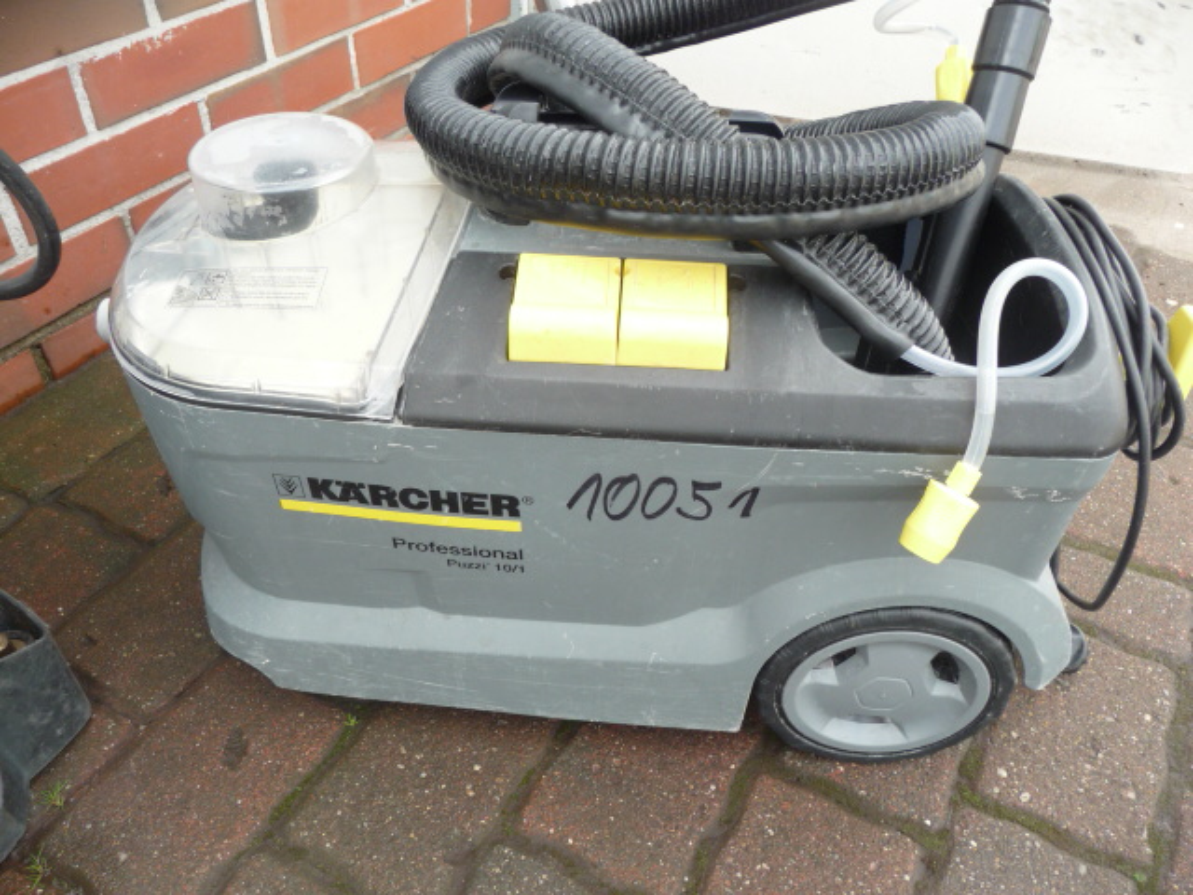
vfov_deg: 49.7
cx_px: 596
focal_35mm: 28
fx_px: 965
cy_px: 448
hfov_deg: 63.4
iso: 100
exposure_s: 1/125
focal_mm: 4.7
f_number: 3.3
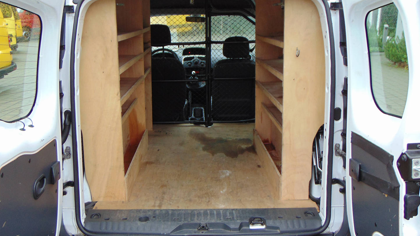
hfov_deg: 50.4
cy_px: 130
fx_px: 445
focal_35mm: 40
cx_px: 191
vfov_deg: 29.7
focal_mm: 5.8
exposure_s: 1/30
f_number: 3.2
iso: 100
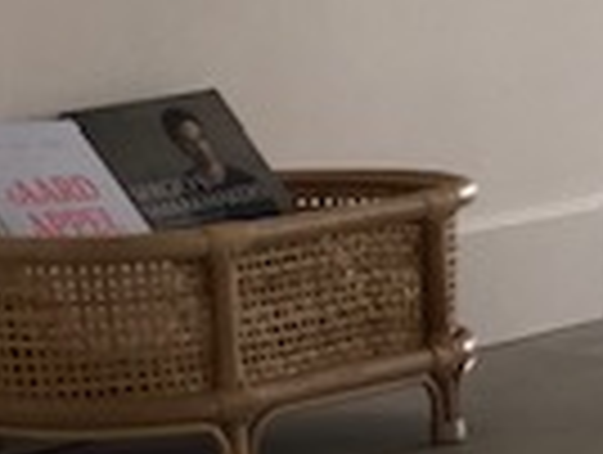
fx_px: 4747
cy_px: 679
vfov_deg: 5.4
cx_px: 1354
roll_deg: +0.0
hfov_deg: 6.9
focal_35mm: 272
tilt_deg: -13.6
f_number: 2.8
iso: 50
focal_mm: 6.6
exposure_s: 1/30
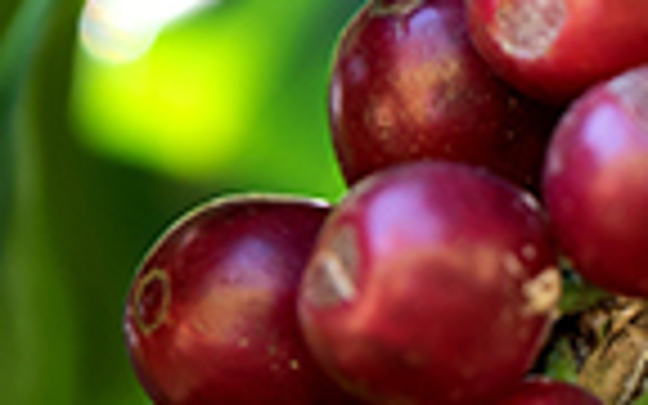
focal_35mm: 1411
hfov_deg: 1.5
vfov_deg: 0.9
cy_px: 272
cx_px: 1264
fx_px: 24918
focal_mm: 200
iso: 125
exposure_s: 1/100
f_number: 2.8
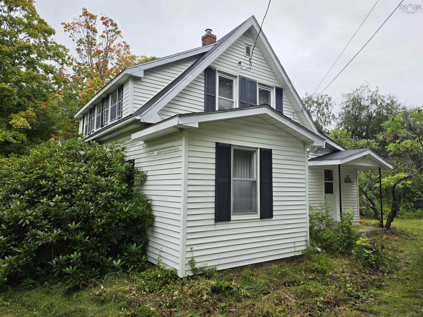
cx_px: 212
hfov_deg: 73.9
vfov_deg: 58.9
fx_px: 281
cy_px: 158
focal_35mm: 23
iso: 64
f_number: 1.4
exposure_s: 1/3333
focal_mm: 6.5
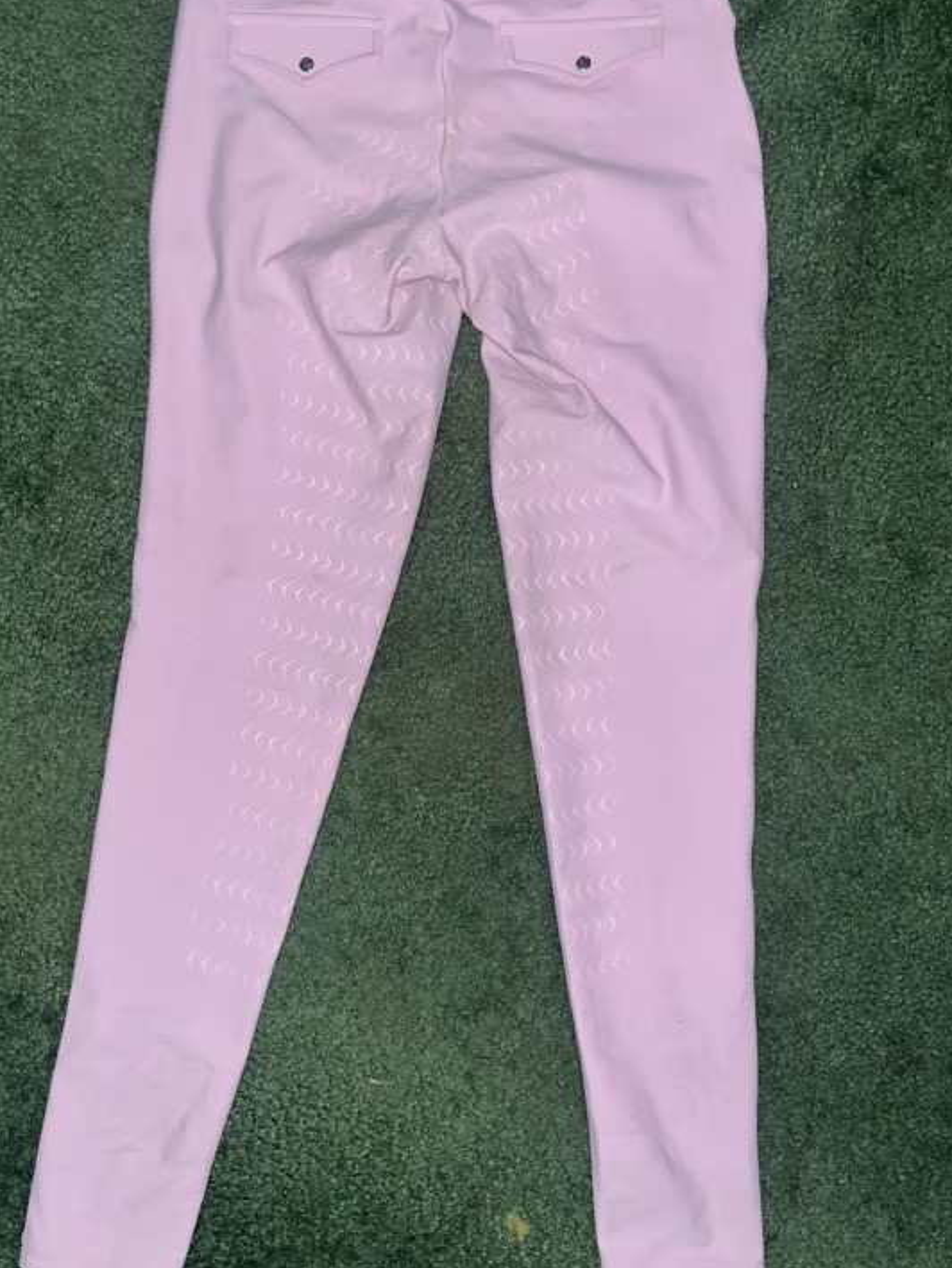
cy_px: 535
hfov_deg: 42.9
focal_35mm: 33
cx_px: 418
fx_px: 1210
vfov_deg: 55.1
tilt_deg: -85.6
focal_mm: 5.1
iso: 64
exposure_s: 1/8
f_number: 1.6
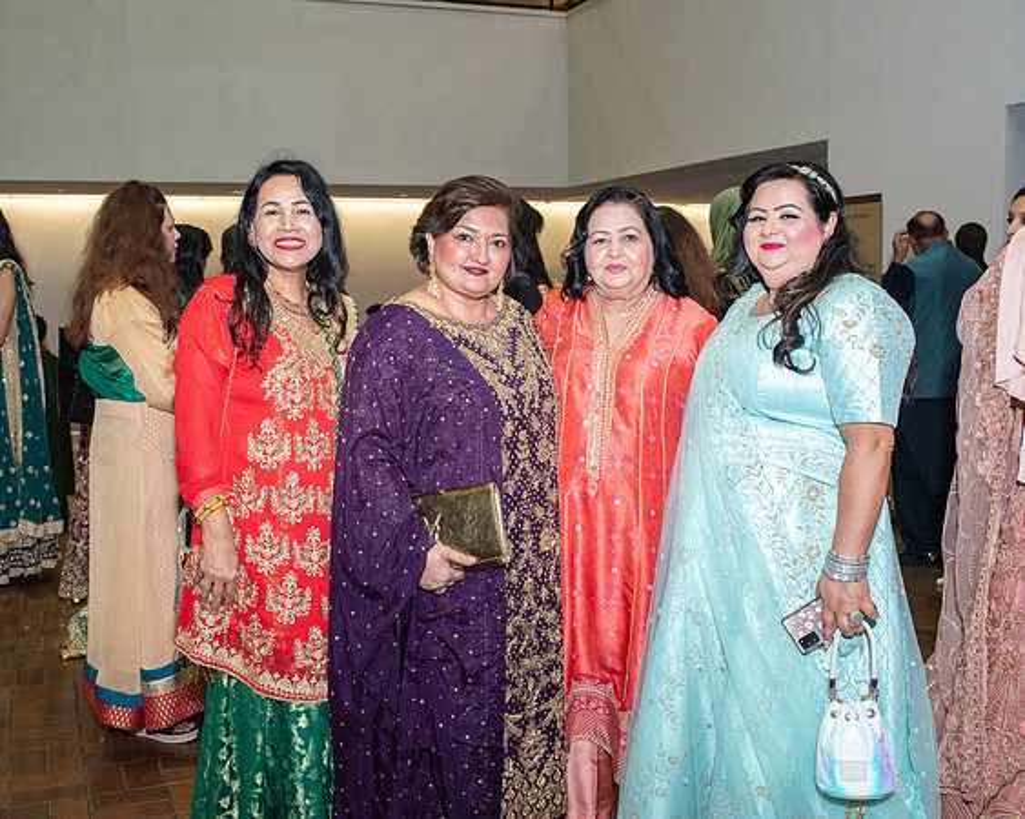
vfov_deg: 37.9
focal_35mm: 39
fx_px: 1194
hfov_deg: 46.4
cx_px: 471
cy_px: 410
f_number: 7.1
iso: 2000
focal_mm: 35
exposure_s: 1/200
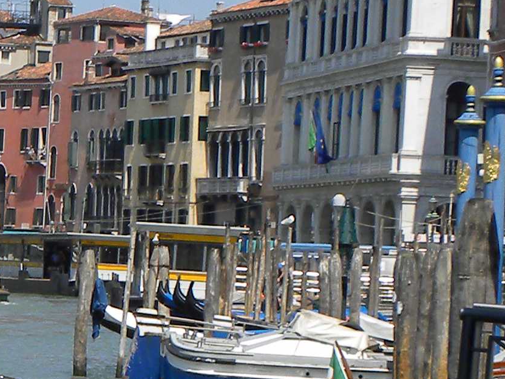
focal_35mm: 197
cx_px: -365
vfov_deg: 7.5
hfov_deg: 9.6
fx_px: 2874
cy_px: 336
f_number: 5
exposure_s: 1/500
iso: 64
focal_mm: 7.3
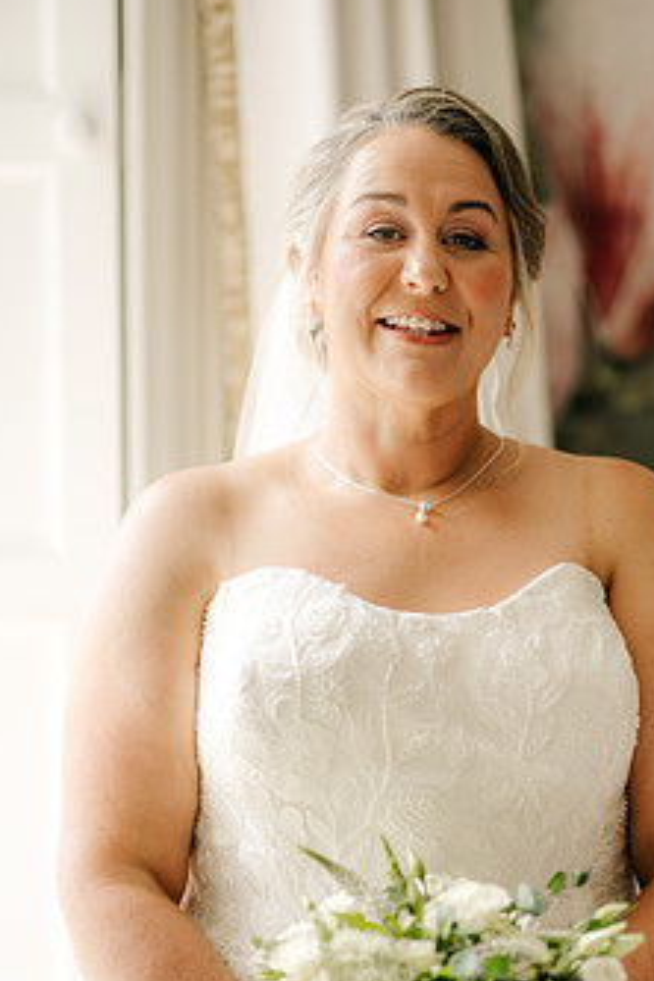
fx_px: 3134
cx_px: 421
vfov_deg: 17.8
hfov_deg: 11.9
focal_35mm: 115
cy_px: 639
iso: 160
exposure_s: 1/800
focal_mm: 85
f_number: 2
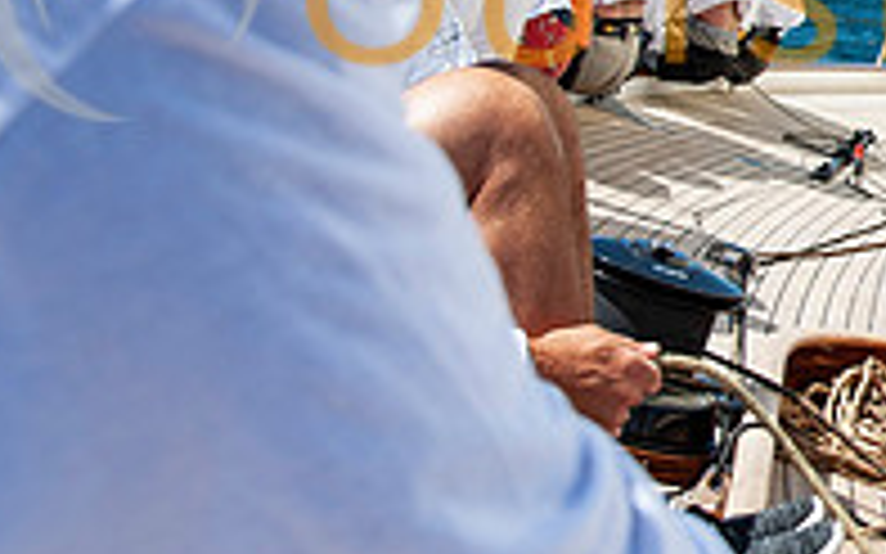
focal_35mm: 99
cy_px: -27
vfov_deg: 13.0
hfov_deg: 18.8
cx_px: 1273
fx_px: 2390
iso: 250
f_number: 5
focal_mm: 30
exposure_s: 1/2500
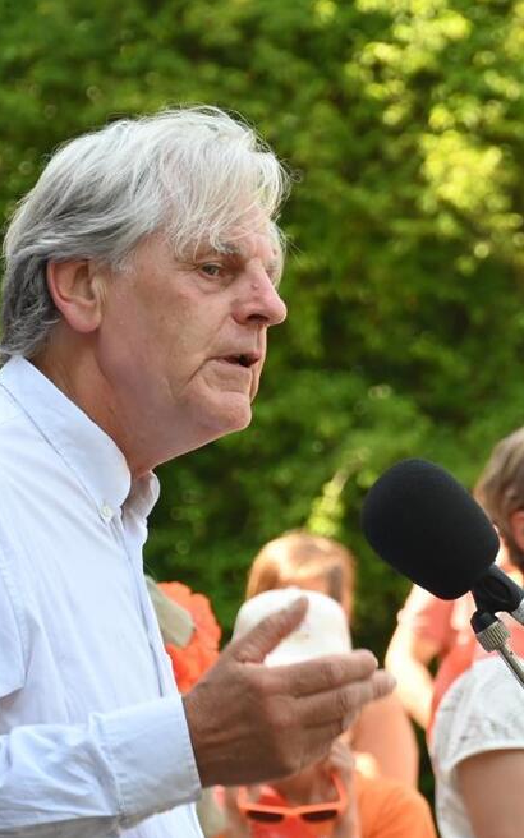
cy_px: 420
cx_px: 484
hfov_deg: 6.9
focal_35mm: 191
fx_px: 4364
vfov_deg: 11.0
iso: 400
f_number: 5.3
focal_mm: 83
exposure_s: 1/250
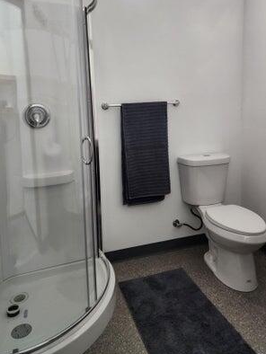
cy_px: 141
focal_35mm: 28
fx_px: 287
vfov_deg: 62.8
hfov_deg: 49.8
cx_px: 132
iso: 320
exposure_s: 1/120
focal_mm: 6.4
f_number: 1.8
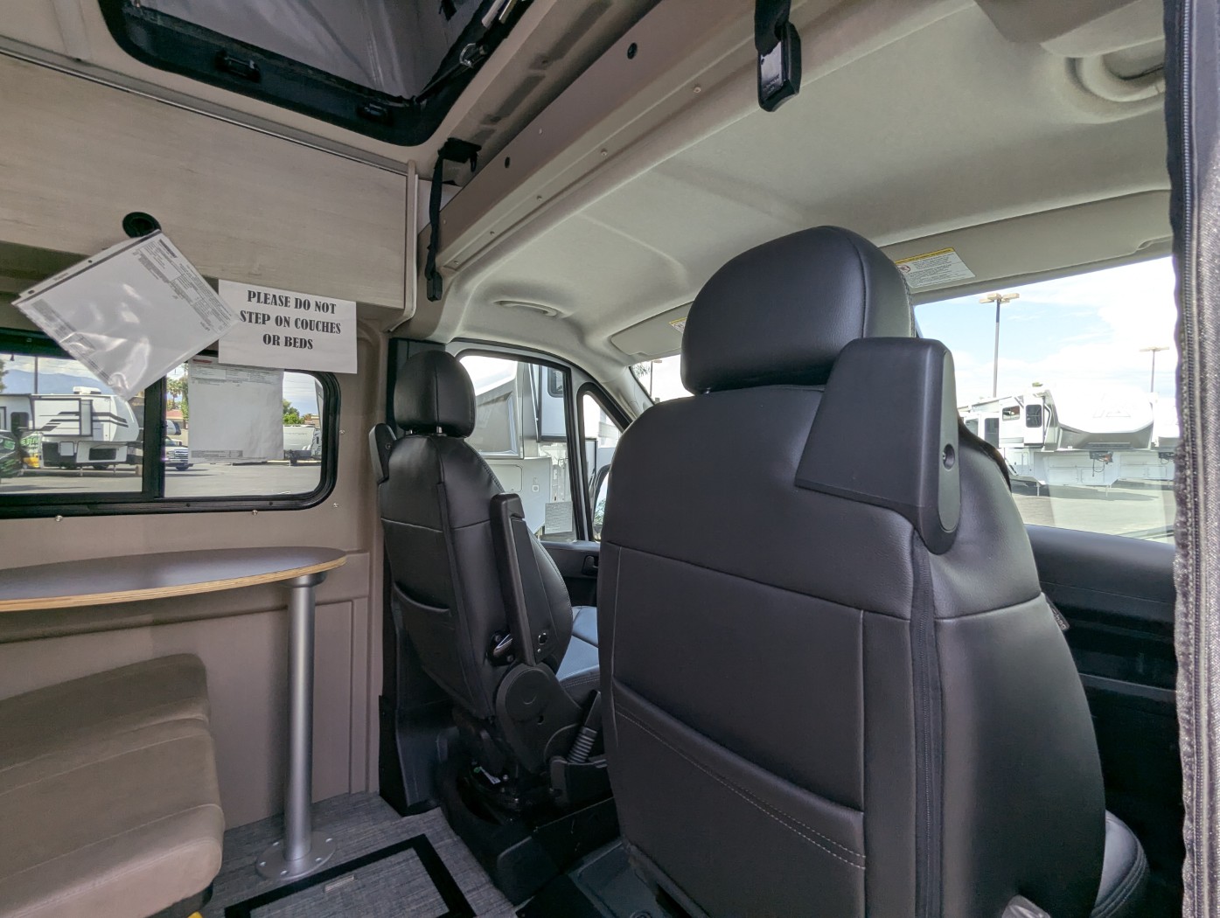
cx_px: 610
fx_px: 565
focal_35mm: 16
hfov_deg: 94.4
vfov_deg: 78.2
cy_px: 459
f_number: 2.2
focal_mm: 2.35
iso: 45
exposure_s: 1/329
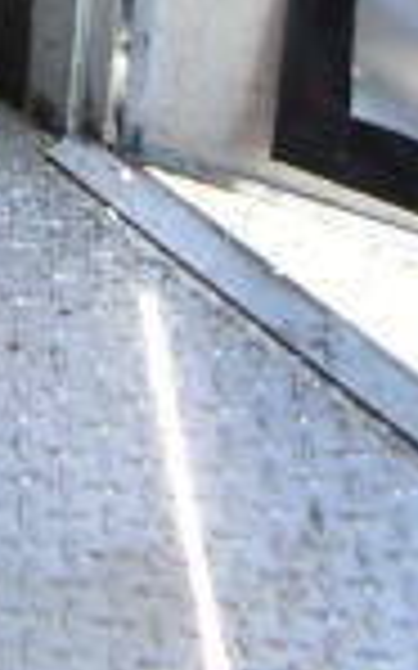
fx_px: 3083
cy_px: -1336
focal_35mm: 169
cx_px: -643
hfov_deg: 7.2
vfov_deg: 9.6
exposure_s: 1/80
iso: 1600
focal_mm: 18
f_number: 4.5
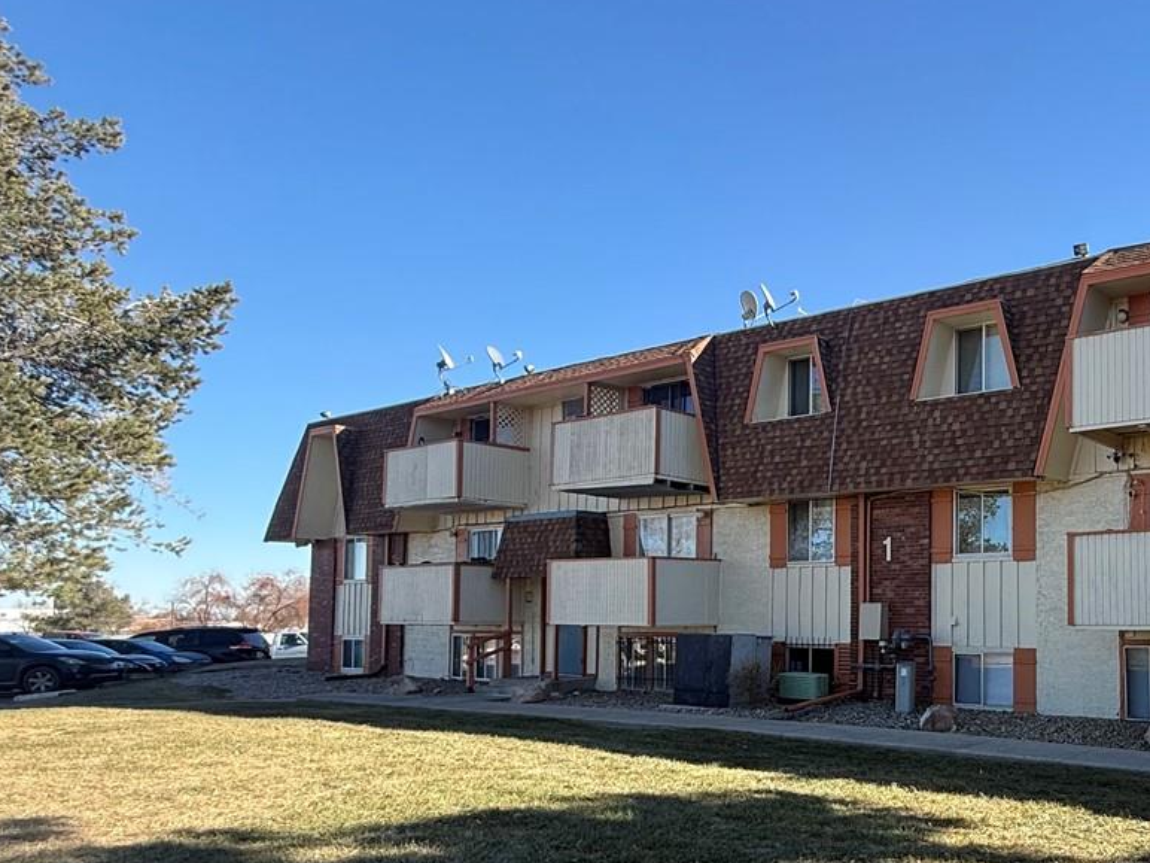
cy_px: 565
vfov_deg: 47.6
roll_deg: -0.4
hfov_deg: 54.6
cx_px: 1011
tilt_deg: +3.1
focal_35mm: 29
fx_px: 963
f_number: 2.2
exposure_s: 1/506
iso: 50
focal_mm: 2.22
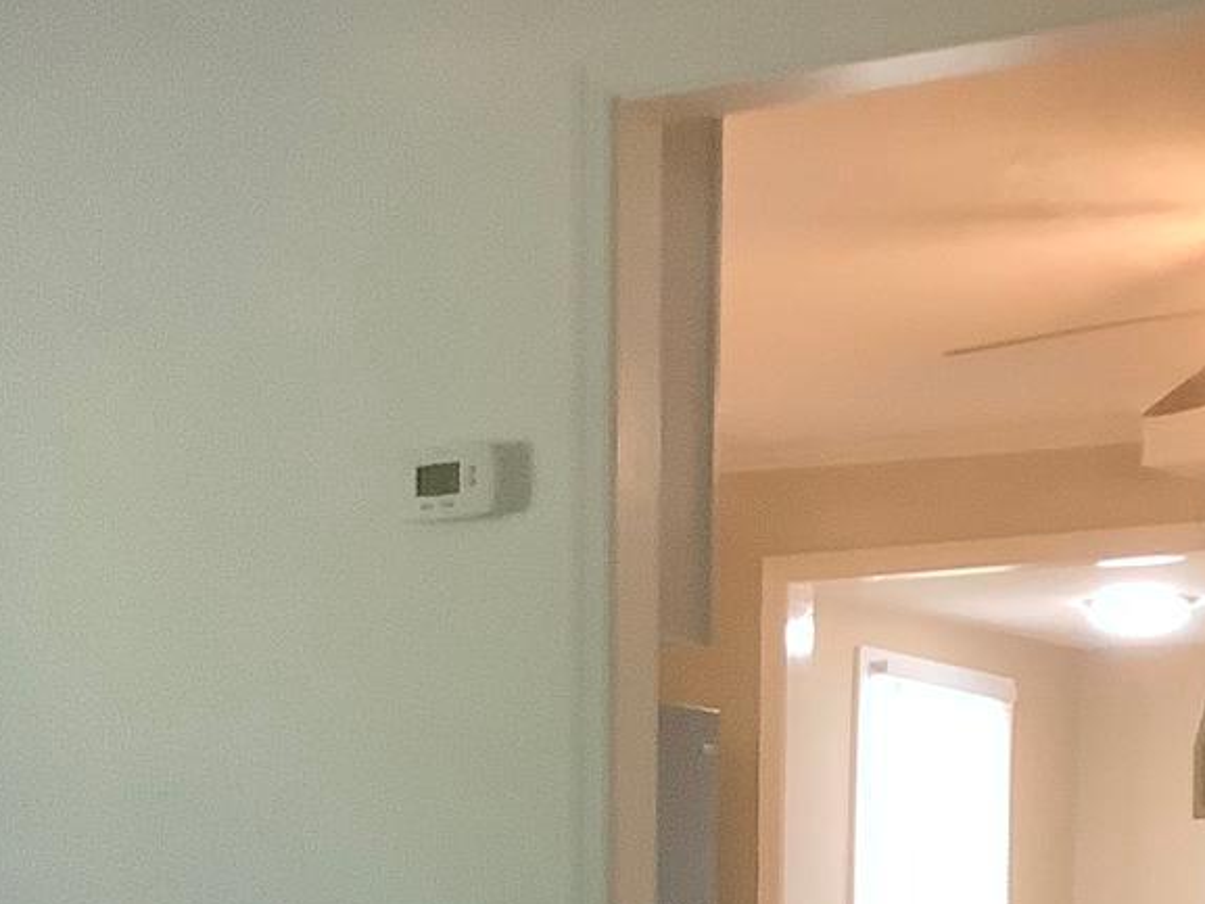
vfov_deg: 12.7
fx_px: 3830
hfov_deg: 17.8
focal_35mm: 110
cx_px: 353
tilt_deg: -5.5
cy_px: 1401
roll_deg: +0.4
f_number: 2.4
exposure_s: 1/60
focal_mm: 3.3
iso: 400
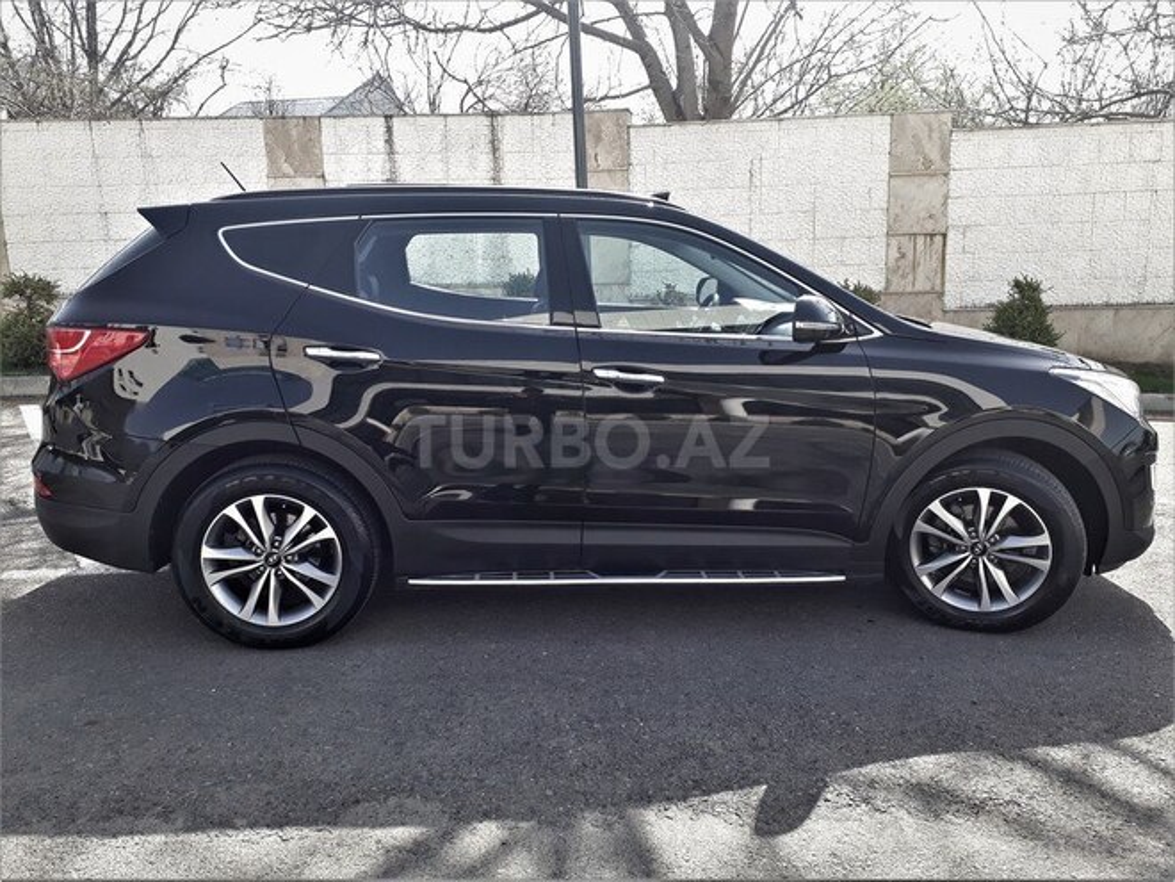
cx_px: 588
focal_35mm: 27
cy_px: 441
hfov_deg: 65.3
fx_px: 916
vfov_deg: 51.4
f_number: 1.9
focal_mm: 3.6
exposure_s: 1/299
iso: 40
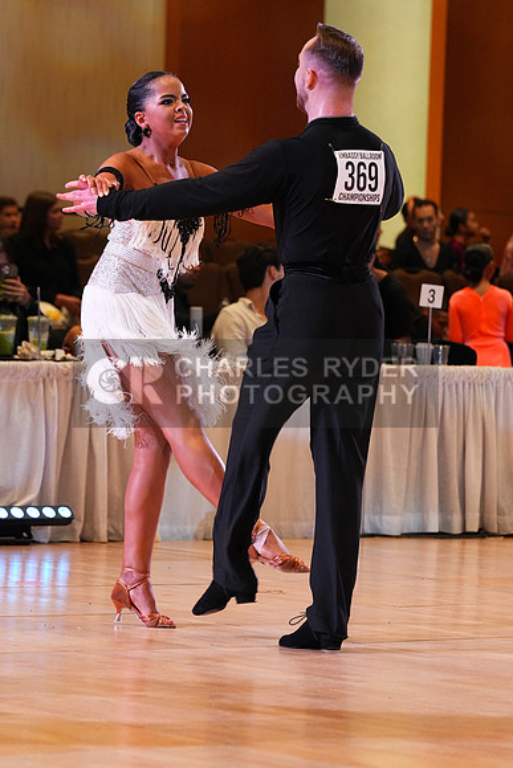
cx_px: 256
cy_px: 384
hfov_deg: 7.8
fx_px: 3759
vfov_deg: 11.7
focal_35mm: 176
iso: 5000
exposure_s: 1/320
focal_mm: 176
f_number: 5.6
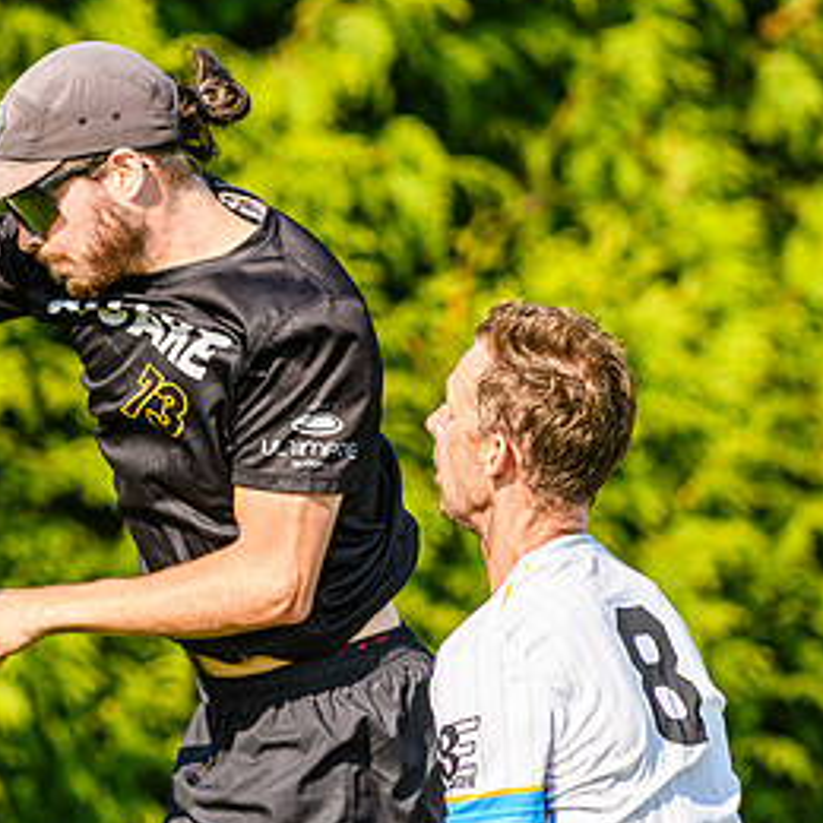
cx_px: 50
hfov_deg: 2.4
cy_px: 303
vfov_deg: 2.4
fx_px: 19770
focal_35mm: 735
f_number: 3.2
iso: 100
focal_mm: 180
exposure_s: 1/1250
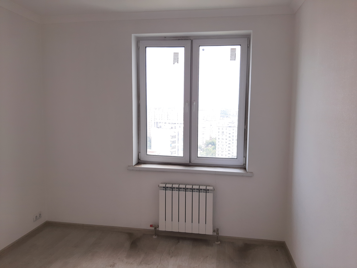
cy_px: 134
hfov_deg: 67.3
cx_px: 178
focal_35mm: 26
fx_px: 268
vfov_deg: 53.0
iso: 40
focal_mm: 3.93
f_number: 1.7
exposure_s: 1/143
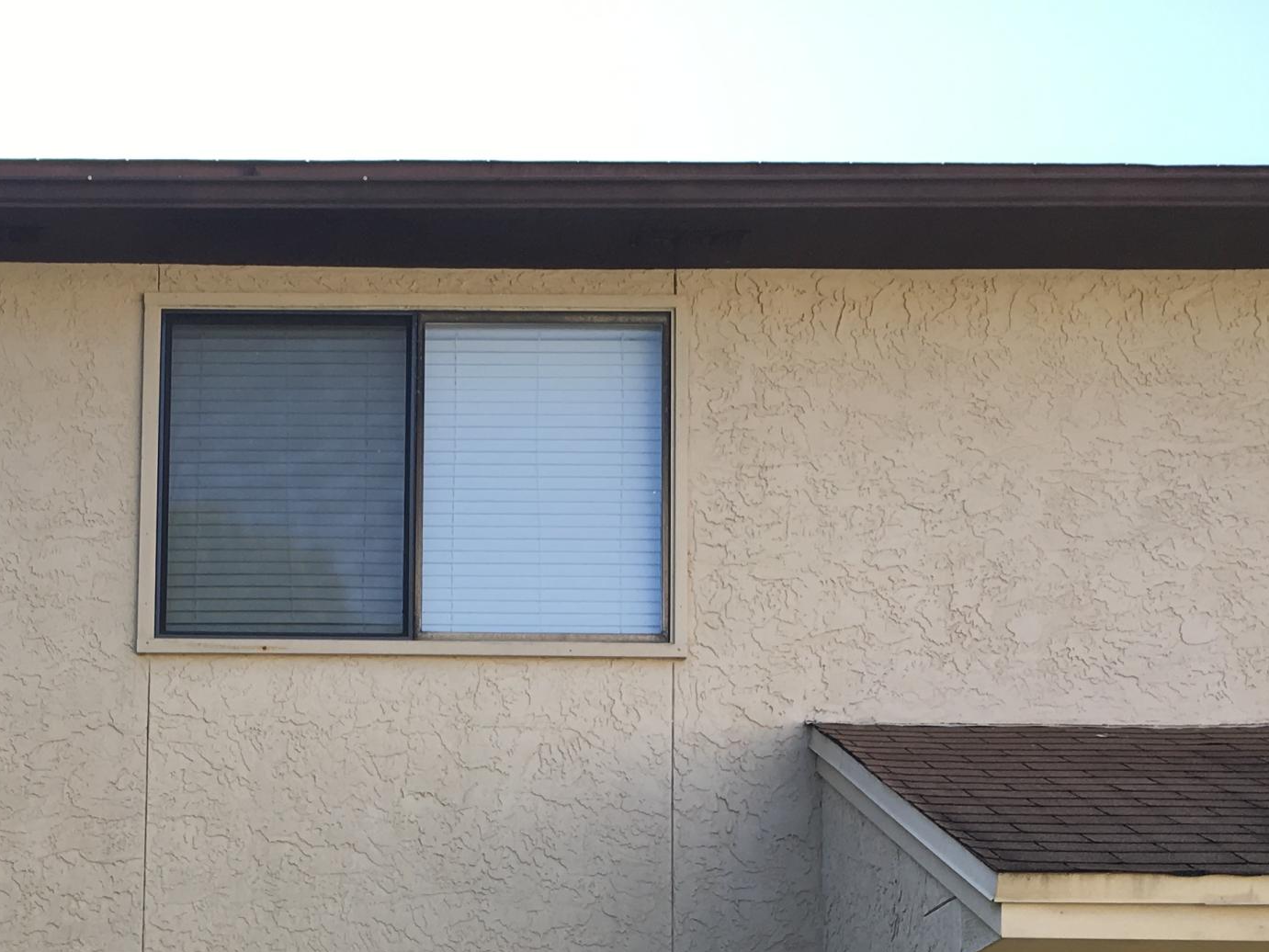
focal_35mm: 63
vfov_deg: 22.1
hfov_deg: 30.1
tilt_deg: +7.0
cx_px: 297
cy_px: 1033
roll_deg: -0.7
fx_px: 2310
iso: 25
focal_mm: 4.15
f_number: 2.2
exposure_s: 1/503
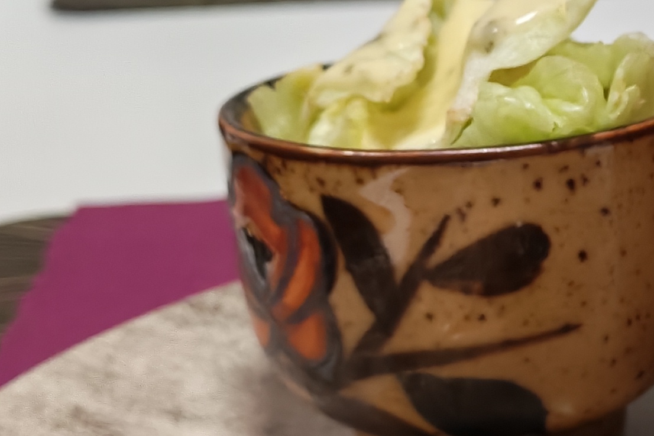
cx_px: 771
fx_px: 1889
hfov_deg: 18.7
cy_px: 198
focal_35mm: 104
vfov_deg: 13.2
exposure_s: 1/100
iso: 1250
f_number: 1.9
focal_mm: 6.12
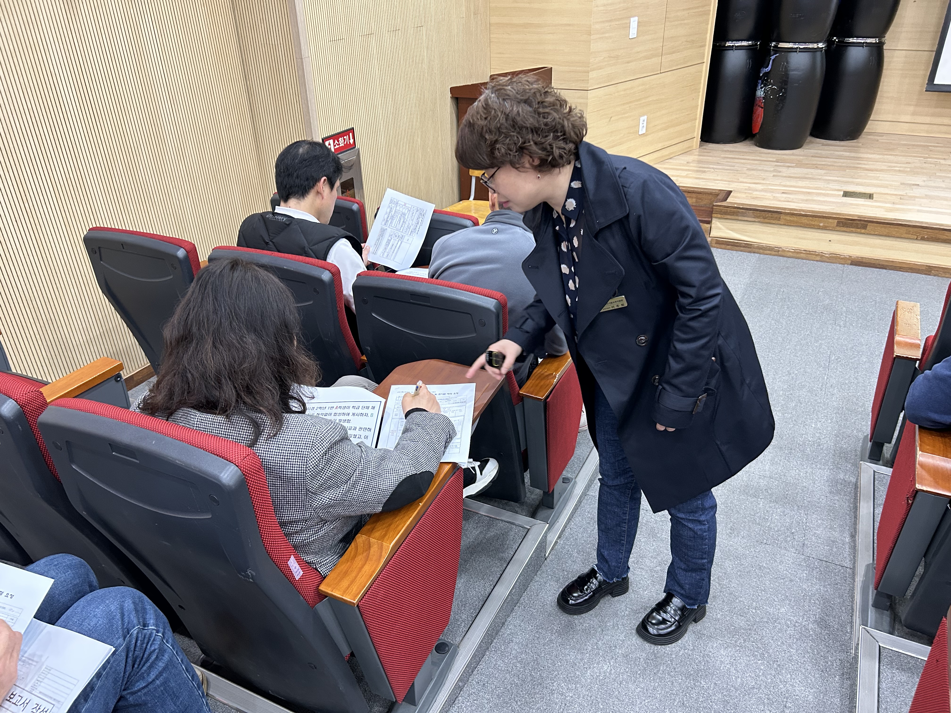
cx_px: 476
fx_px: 714
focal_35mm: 26
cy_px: 356
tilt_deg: -29.3
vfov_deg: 53.1
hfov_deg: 67.3
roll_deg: +2.4
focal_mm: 5.7
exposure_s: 1/60
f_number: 1.5
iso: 250
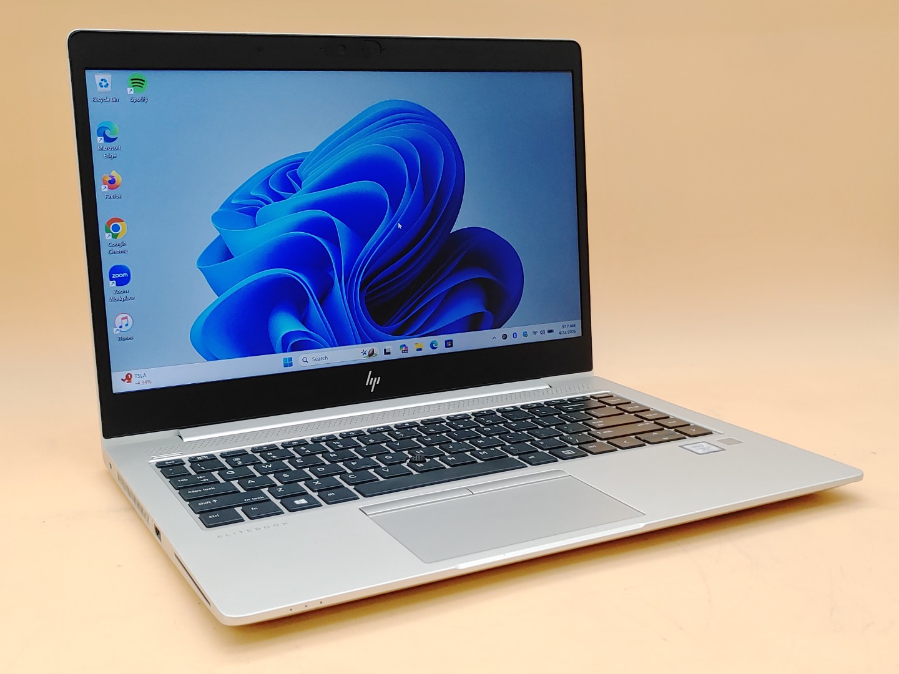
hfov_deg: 45.8
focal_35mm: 41
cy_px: 337
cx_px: 450
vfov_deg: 35.1
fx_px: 1065
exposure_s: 1/120
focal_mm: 4.36
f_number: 1.8
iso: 100
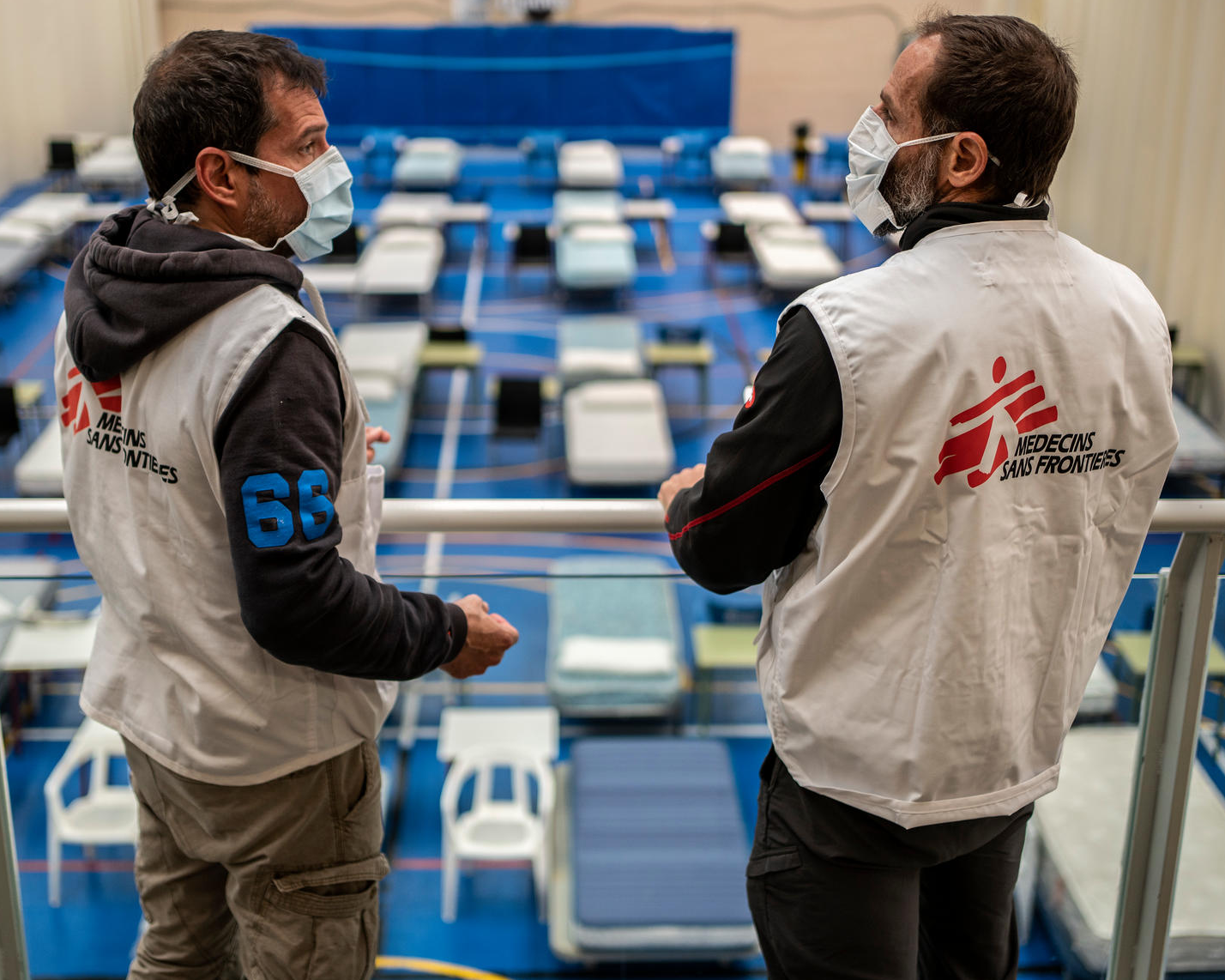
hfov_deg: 40.3
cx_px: 586
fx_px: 1668
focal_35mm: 46
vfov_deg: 32.7
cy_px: 458
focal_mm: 35
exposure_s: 1/500
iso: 400
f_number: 2
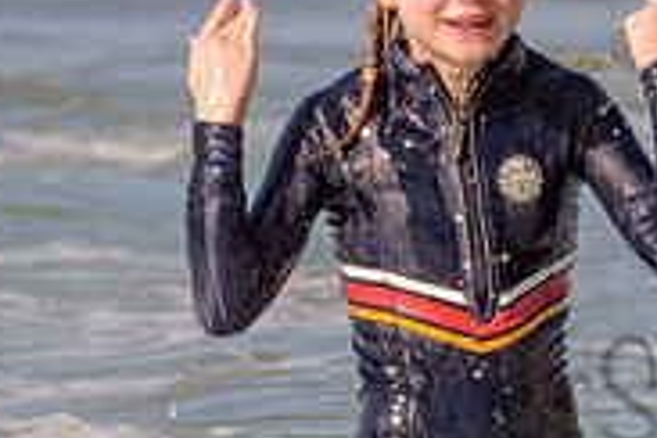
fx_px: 35420
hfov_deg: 1.1
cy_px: 203
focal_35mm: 1941
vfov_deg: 0.7
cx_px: 535
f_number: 5.6
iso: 160
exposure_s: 1/2000
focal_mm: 500
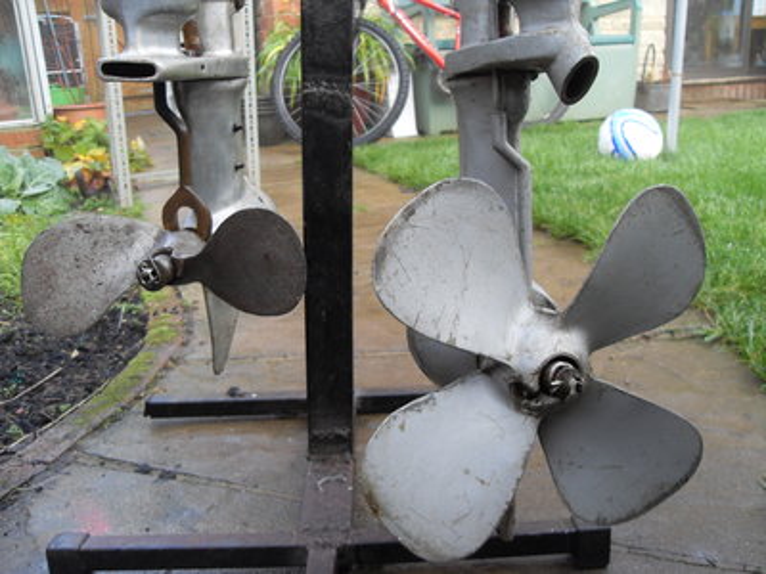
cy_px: 287
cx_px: 383
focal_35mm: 34
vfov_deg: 41.8
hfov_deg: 54.0
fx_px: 752
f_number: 2.8
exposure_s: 1/90
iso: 100
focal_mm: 6.3
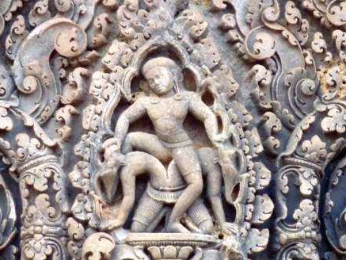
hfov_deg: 3.6
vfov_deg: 2.7
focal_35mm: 549
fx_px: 5489
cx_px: 188
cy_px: 99
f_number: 4.9
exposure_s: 1/40
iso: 400
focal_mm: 49.2
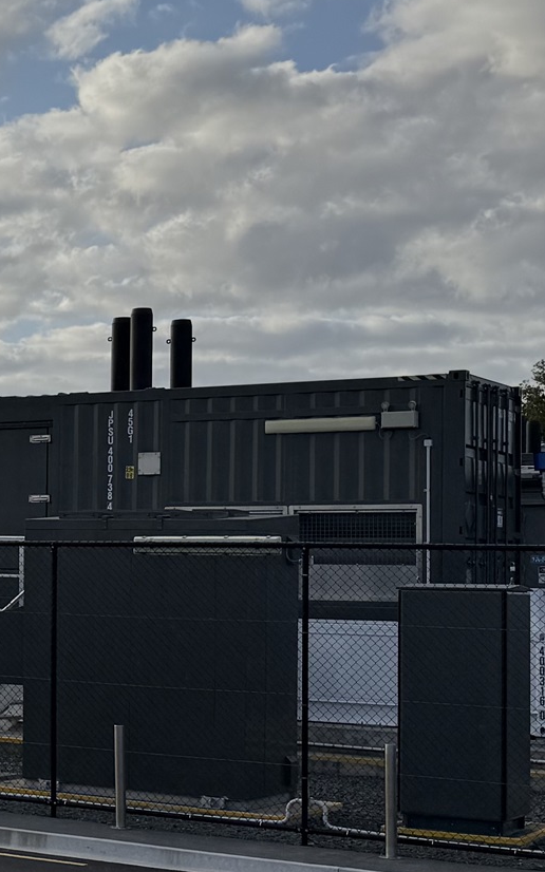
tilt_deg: +2.1
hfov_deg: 14.6
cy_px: 511
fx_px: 1831
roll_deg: -1.3
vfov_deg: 26.8
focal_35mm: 77
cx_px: -476
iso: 80
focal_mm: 6.76
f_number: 1.78
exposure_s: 1/10309
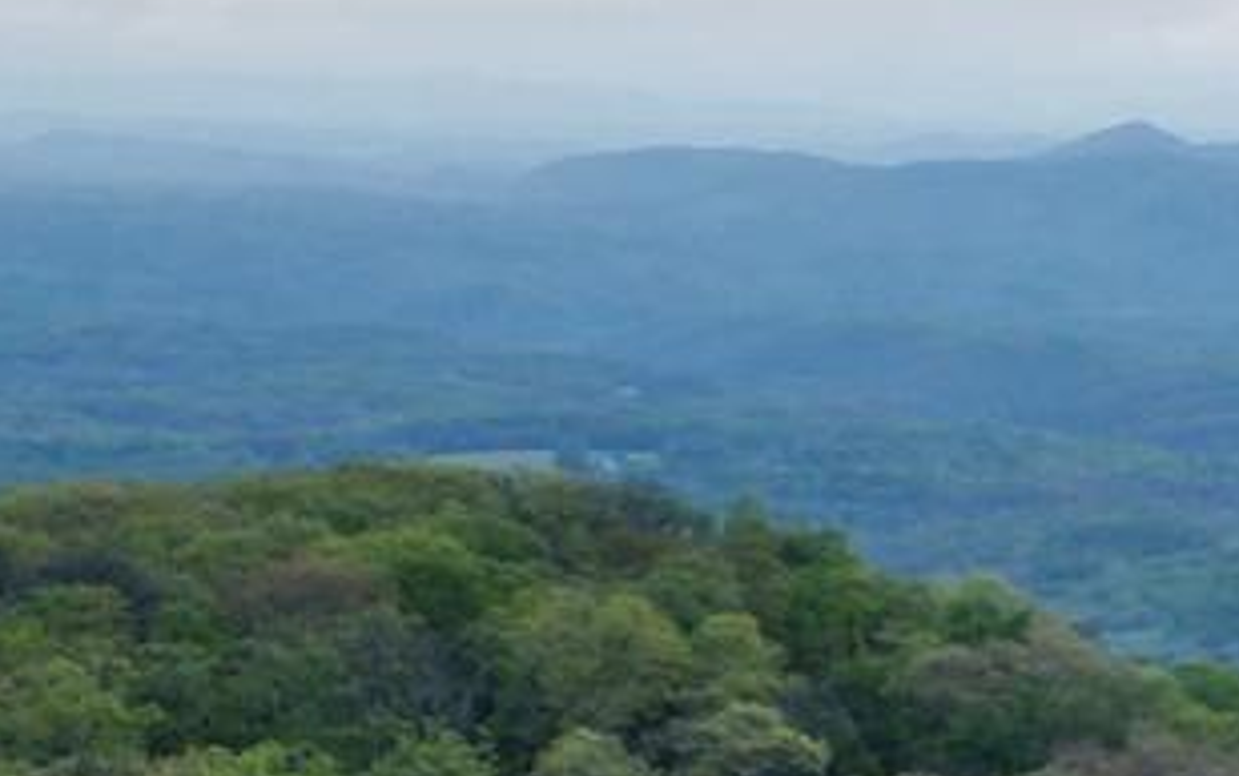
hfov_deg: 10.6
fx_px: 5711
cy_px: 1254
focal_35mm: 169
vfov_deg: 7.6
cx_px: 2945
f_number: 1.7
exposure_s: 1/200
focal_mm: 6.72
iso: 110
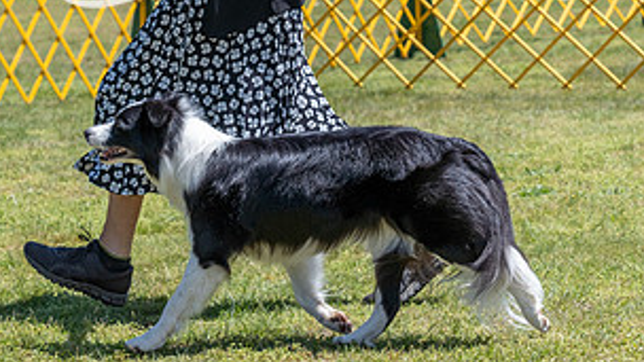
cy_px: 46
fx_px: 2835
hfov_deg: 13.0
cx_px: 350
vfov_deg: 7.3
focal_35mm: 166
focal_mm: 83
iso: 1000
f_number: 6.3
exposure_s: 1/2500
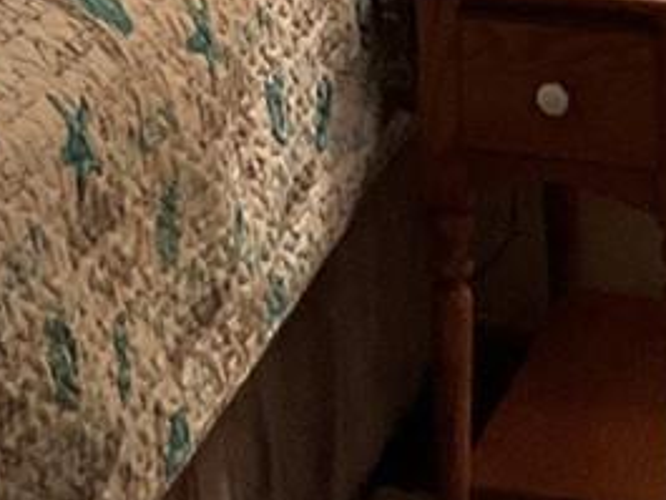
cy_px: -784
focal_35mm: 175
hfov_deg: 11.1
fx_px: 3368
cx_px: -156
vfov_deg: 7.8
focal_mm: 3
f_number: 1.8
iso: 160
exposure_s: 1/60
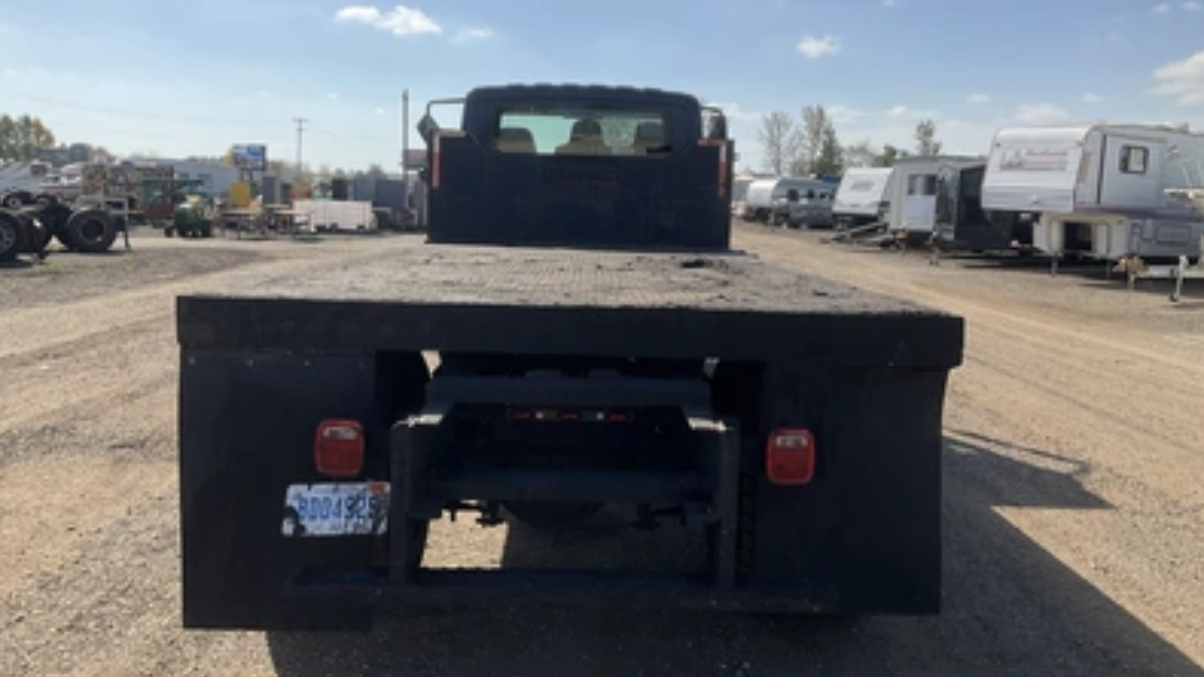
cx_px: 600
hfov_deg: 61.0
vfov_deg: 36.6
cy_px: 311
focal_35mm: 32
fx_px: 1021
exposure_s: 1/1912
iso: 25
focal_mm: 3
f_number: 1.8
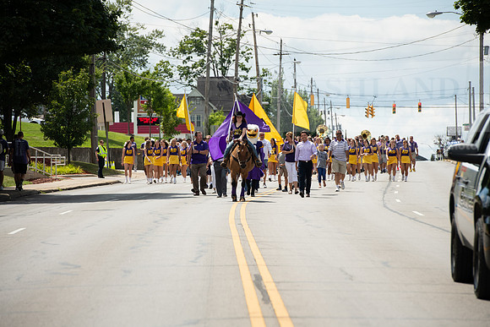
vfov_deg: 6.9
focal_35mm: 200
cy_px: 164
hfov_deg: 10.3
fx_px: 2723
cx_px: 245
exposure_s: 1/800
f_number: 8
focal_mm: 200
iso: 250
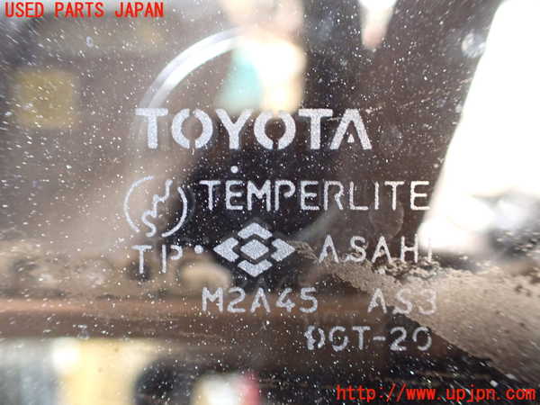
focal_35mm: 30
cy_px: 202
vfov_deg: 46.8
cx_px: 270
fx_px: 468
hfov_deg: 60.0
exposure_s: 1/100
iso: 800
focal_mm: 5.4
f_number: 2.3
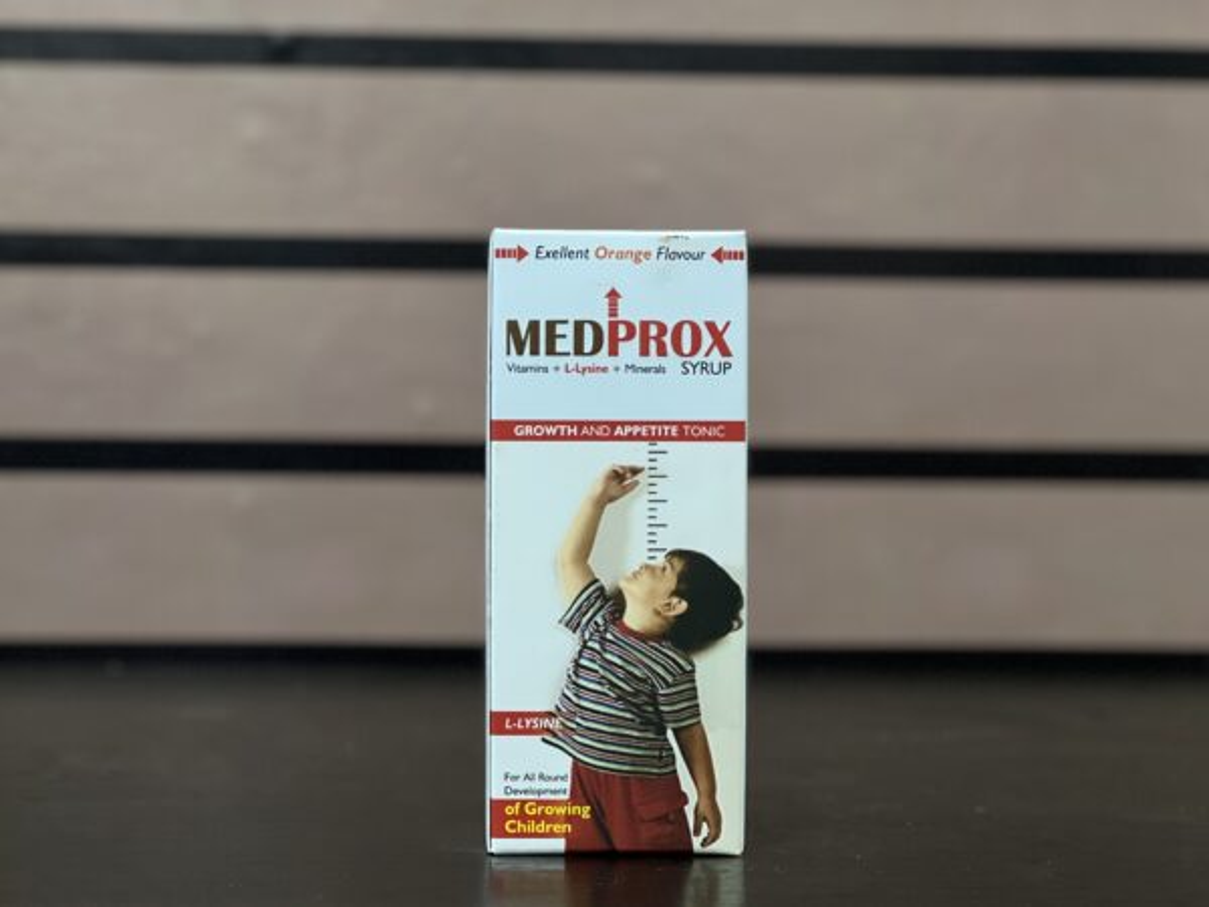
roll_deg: -0.4
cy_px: 454
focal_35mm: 77
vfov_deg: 19.1
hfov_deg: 25.3
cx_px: 604
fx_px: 2689
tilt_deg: -1.3
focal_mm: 9
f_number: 2.8
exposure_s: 1/33
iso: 320
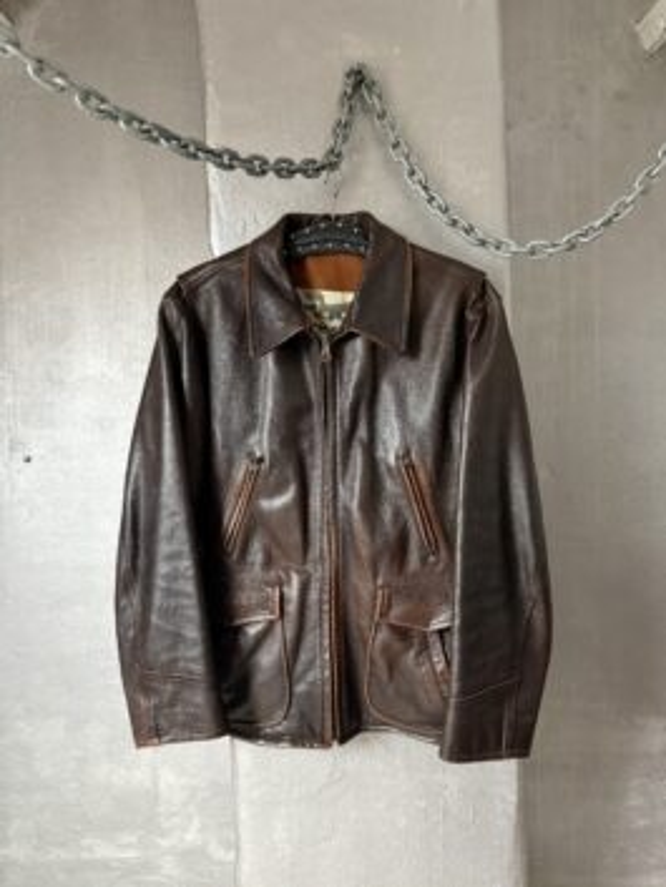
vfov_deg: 71.6
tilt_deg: -2.1
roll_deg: -0.6
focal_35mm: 24
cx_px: 333
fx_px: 615
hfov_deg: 56.8
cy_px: 444
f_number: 1.78
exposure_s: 1/60
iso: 640
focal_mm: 6.76
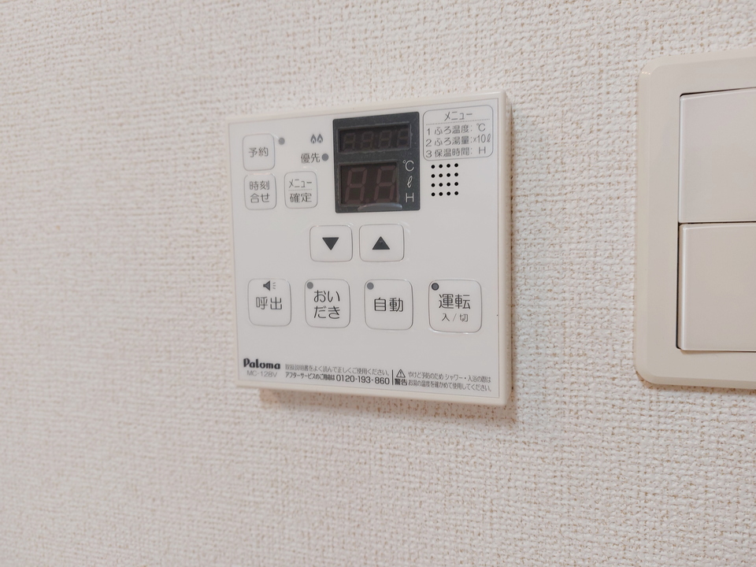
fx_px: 524
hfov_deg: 71.6
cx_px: 378
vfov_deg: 56.8
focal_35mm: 24
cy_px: 284
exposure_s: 1/24
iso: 50
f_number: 1.8
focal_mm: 5.23
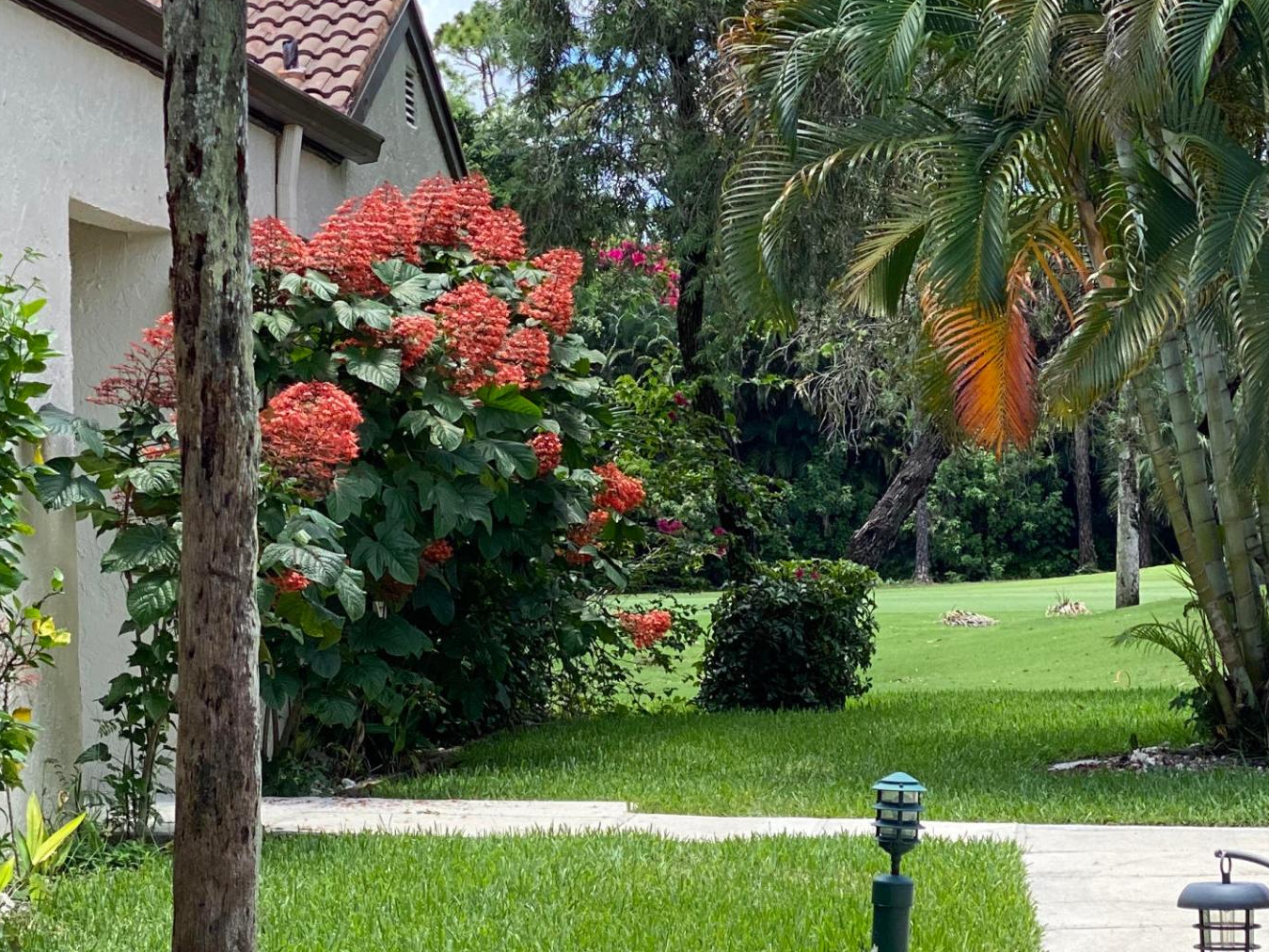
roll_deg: +0.8
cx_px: 732
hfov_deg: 17.7
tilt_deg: +2.1
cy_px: 433
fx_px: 4070
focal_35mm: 111
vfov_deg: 13.3
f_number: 2
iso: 20
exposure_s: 1/396
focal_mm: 6
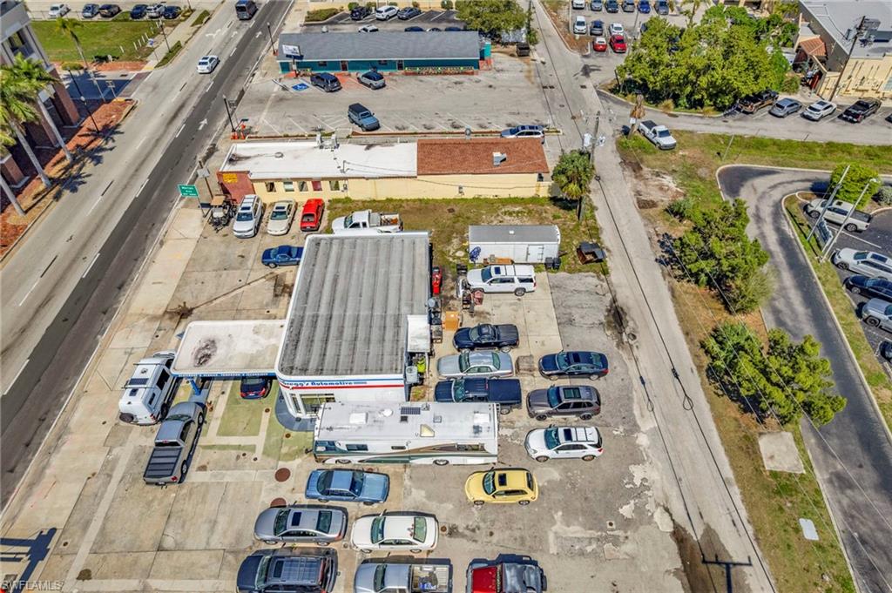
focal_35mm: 22
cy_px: 296
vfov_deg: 57.1
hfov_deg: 78.6
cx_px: 446
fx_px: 545
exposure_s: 1/3200
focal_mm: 8.38
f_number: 2.8
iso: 100
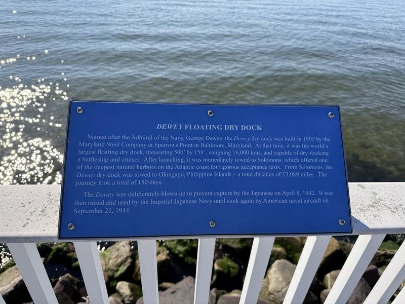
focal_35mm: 24
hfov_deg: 71.6
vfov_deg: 56.8
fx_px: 281
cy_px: 152
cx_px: 202
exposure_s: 1/4673
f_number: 1.78
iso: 125
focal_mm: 6.76
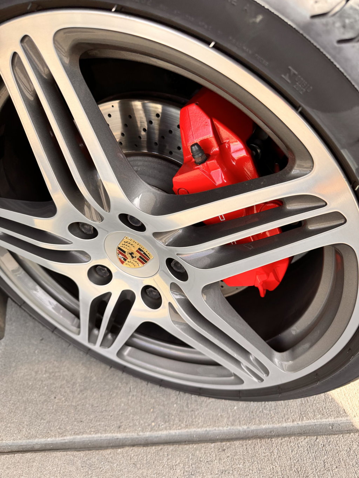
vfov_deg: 71.6
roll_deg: +11.5
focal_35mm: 24
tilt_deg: -38.6
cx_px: 180
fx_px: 332
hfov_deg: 56.8
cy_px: 239
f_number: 1.78
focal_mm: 6.76
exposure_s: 1/352
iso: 80
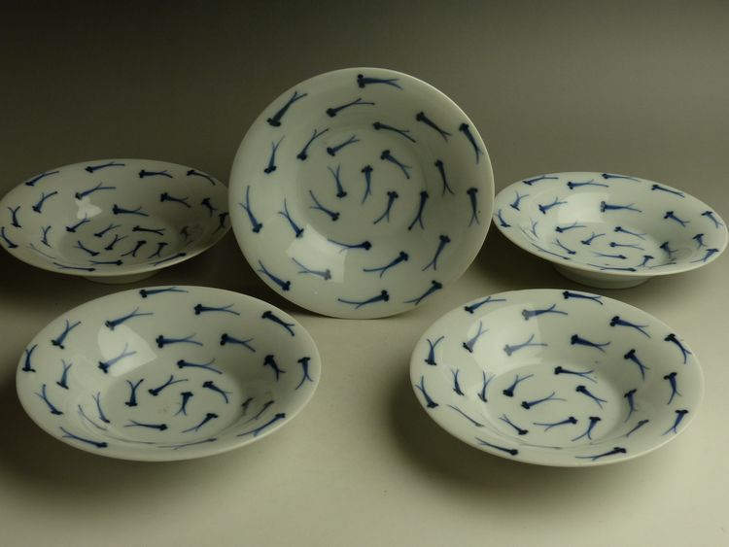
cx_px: 364
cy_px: 274
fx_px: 1138
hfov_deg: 35.5
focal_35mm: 54
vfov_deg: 27.0
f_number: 4
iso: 200
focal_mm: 9.8
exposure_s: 1/125
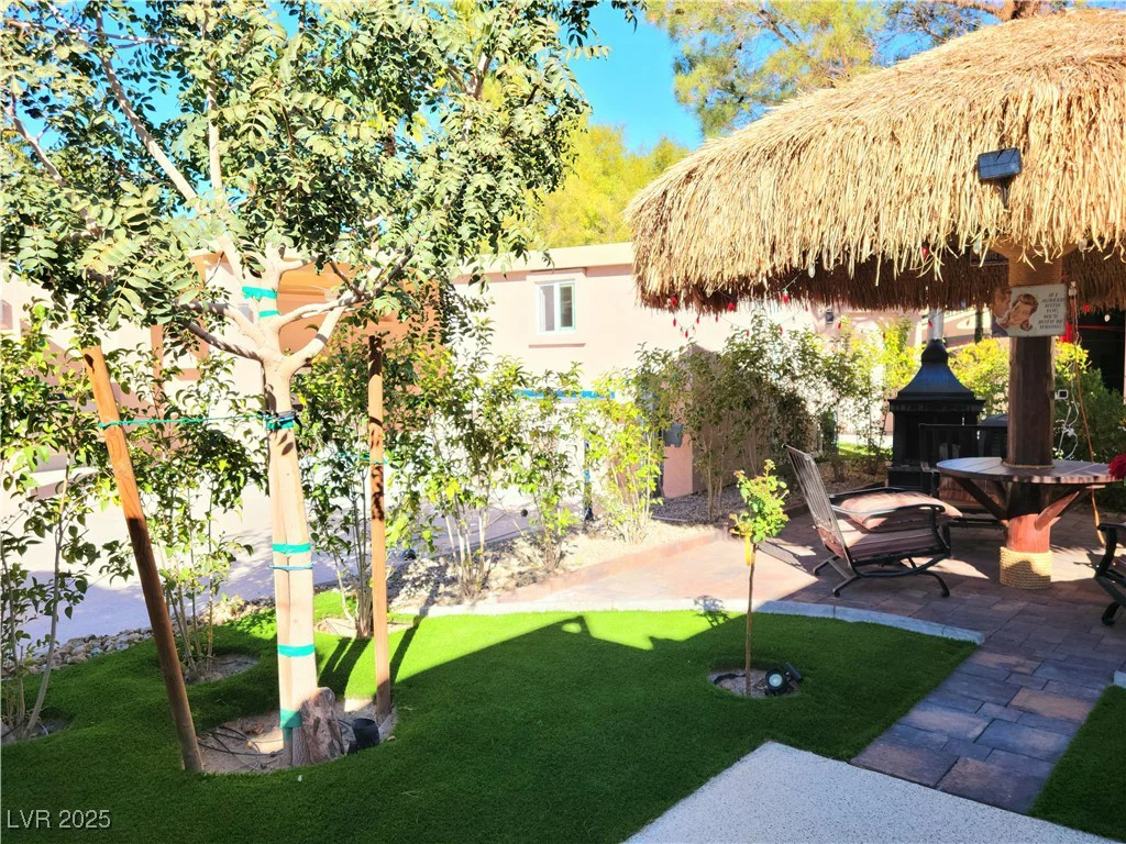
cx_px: 563
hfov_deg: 63.4
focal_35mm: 28
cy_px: 422
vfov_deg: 49.7
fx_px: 911
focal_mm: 5.9
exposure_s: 1/286
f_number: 2
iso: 25
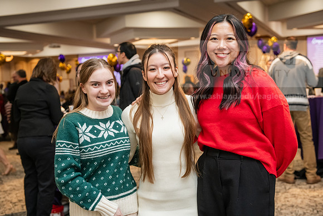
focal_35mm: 52
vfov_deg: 26.0
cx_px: 162
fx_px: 467
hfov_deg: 38.2
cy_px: 108
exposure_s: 1/160
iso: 2500
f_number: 3.5
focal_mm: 52
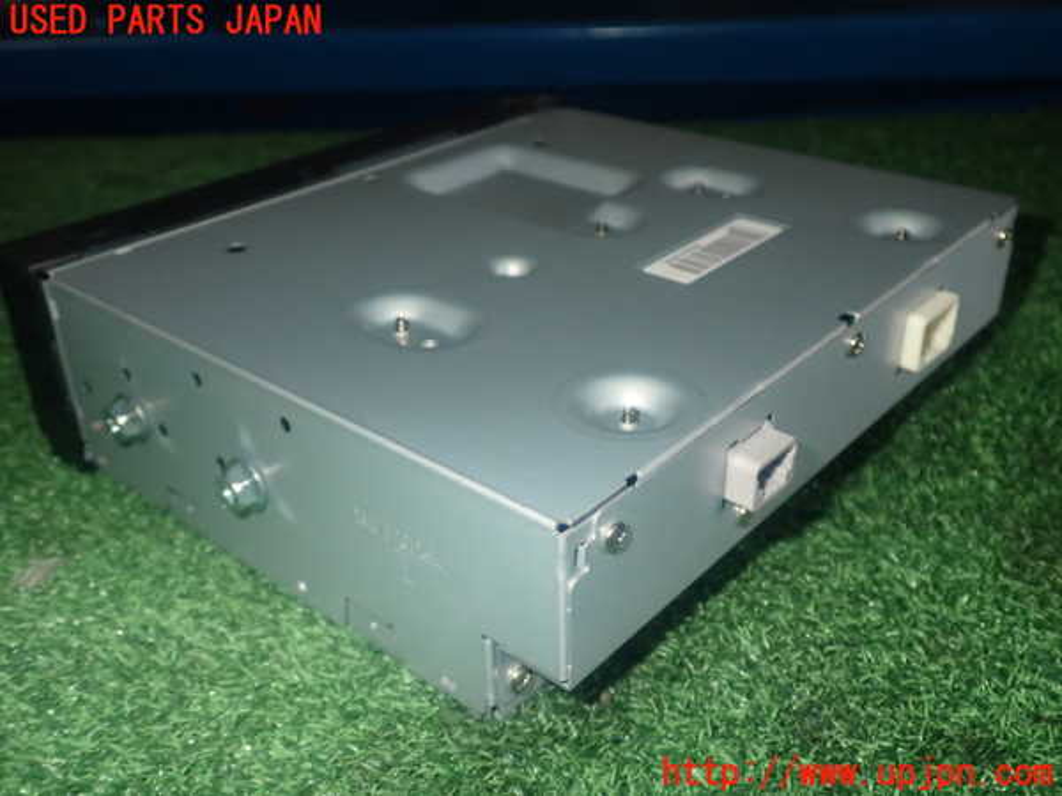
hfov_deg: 51.4
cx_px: 531
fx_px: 1104
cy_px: 398
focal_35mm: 36
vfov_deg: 39.7
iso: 320
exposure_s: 1/40
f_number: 7.1
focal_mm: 6.37
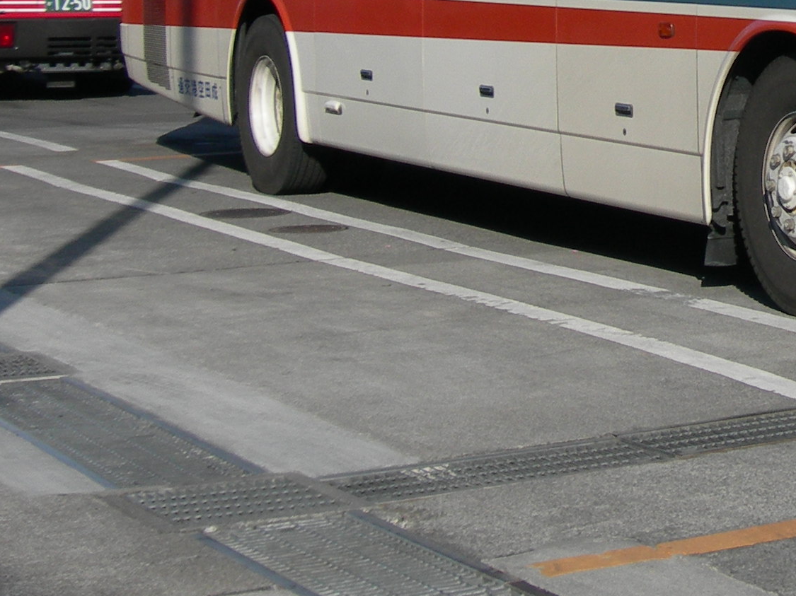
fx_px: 2575
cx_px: 949
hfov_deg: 16.8
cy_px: -61
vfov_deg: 13.0
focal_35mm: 112
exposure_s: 1/535
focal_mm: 8.5
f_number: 4.9
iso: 50
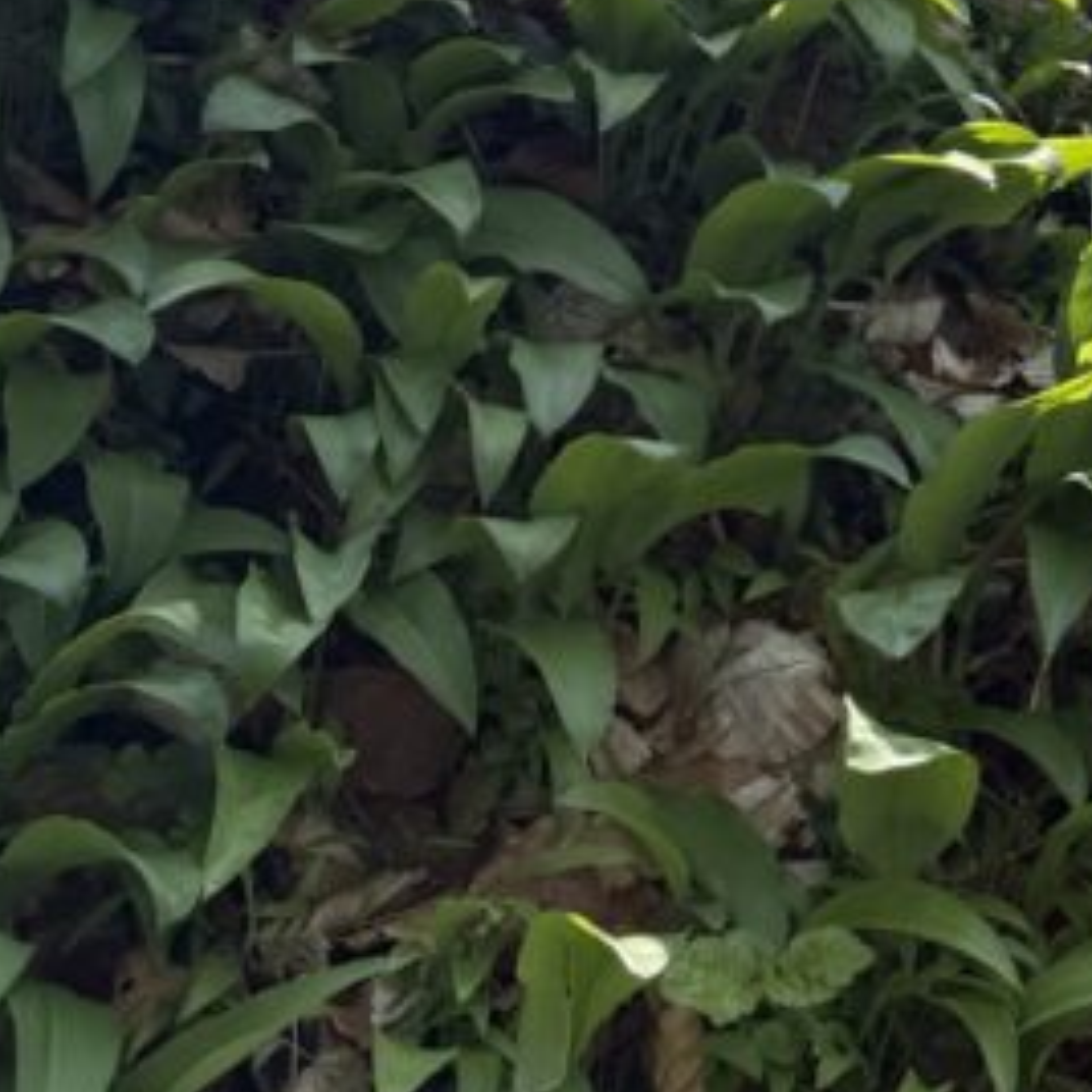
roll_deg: +0.5
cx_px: 1479
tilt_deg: +8.6
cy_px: -261
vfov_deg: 19.9
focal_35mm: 81
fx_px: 2891
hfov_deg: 19.5
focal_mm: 6.76
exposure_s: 1/1091
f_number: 1.78
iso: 80
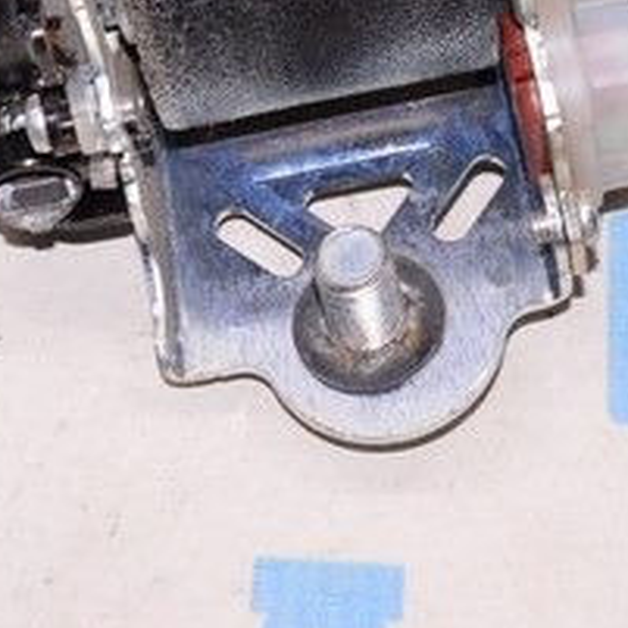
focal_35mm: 136
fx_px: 2795
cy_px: -423
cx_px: 453
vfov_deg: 12.0
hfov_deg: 12.8
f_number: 8
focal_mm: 21
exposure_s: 1/160
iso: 1600
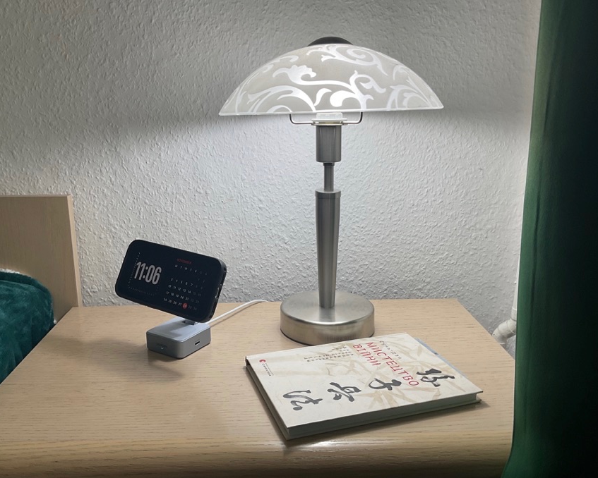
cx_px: 280
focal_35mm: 31
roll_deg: -0.2
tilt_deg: -14.6
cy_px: 244
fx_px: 549
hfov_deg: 57.1
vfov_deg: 47.1
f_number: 1.8
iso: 25
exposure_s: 1/120
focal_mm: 3
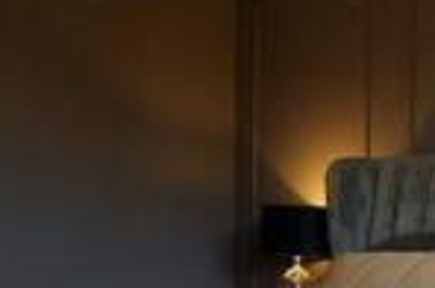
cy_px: 272
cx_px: 322
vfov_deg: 18.7
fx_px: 856
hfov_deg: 28.1
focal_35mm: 71
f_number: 5.6
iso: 2500
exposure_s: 1/100
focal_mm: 16
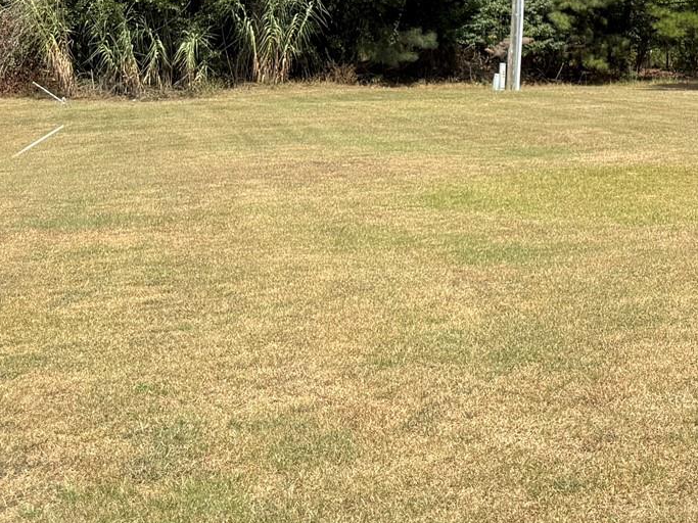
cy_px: 52
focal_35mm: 72
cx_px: 1028
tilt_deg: +0.7
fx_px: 1452
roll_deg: -0.4
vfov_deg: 20.0
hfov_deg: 22.5
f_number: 1.78
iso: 80
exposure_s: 1/3021
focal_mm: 6.76
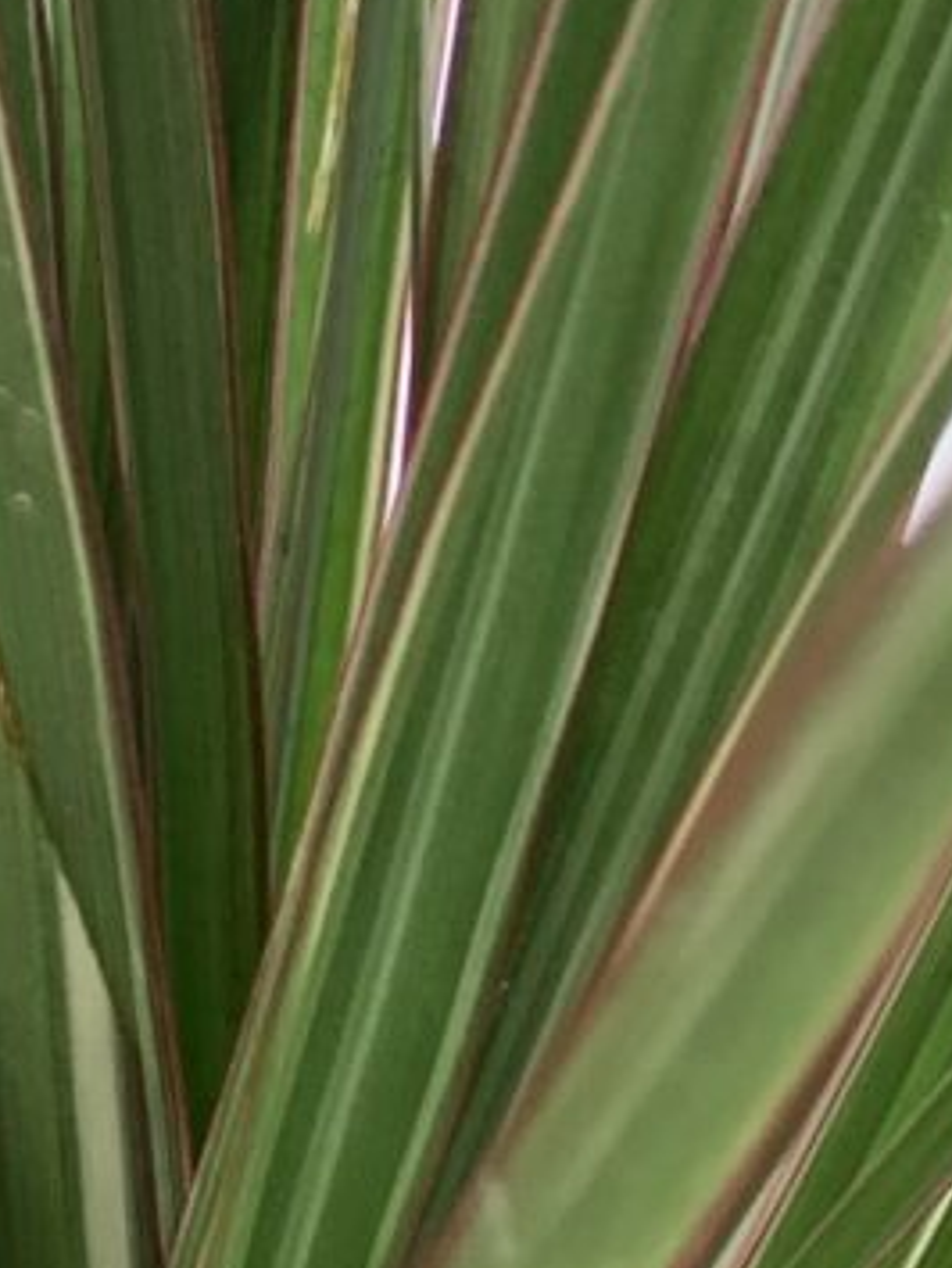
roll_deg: -1.6
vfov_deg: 12.3
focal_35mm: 141
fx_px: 5164
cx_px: -208
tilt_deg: -30.5
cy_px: 2554
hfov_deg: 10.4
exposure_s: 1/106
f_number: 1.8
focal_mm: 4.25
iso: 100
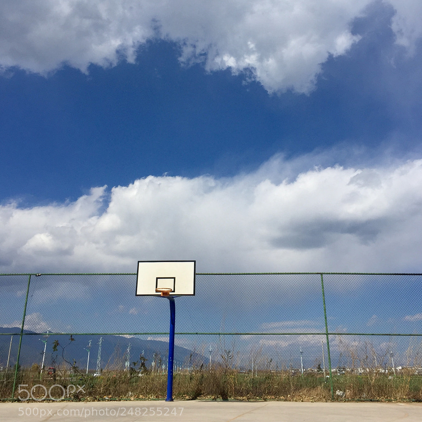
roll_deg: -0.3
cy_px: 152
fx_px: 483
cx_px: 212
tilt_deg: +24.7
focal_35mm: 35
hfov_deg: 47.2
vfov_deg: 46.7
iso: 32
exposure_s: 1/4950
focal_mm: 4.15
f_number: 2.2
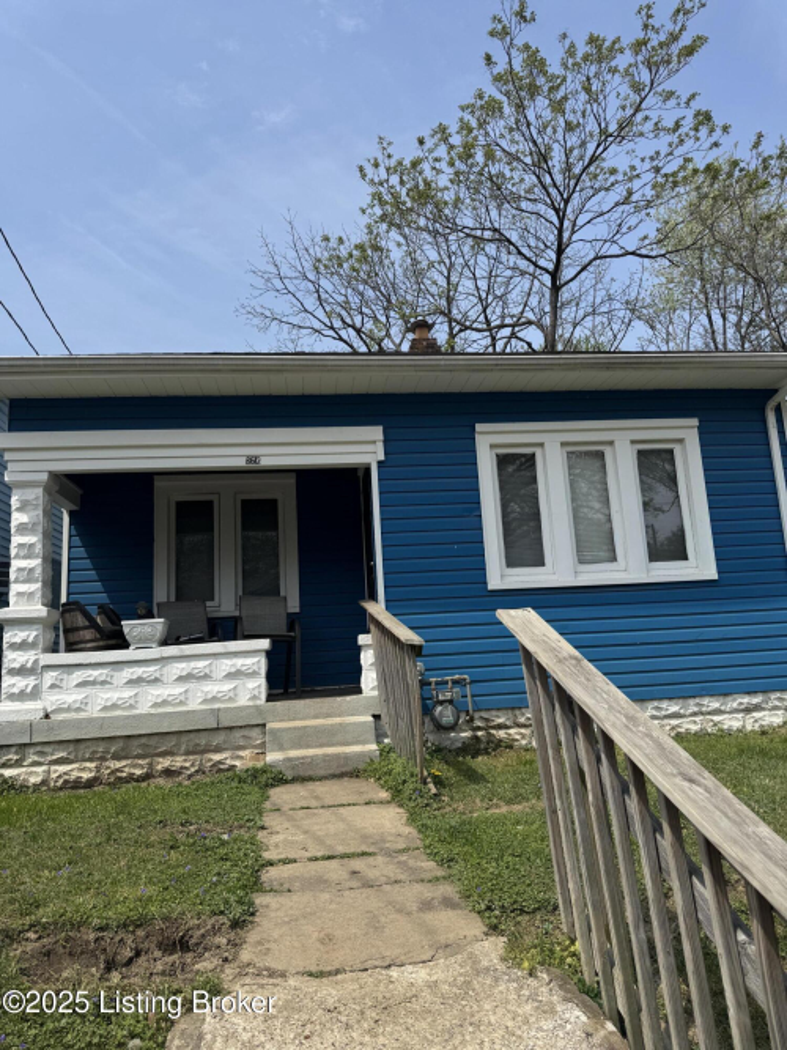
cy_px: 525
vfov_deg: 71.6
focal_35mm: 24
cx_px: 394
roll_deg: +2.9
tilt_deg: +13.0
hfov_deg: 56.8
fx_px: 728
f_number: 1.78
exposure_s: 1/5348
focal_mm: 6.76
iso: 80
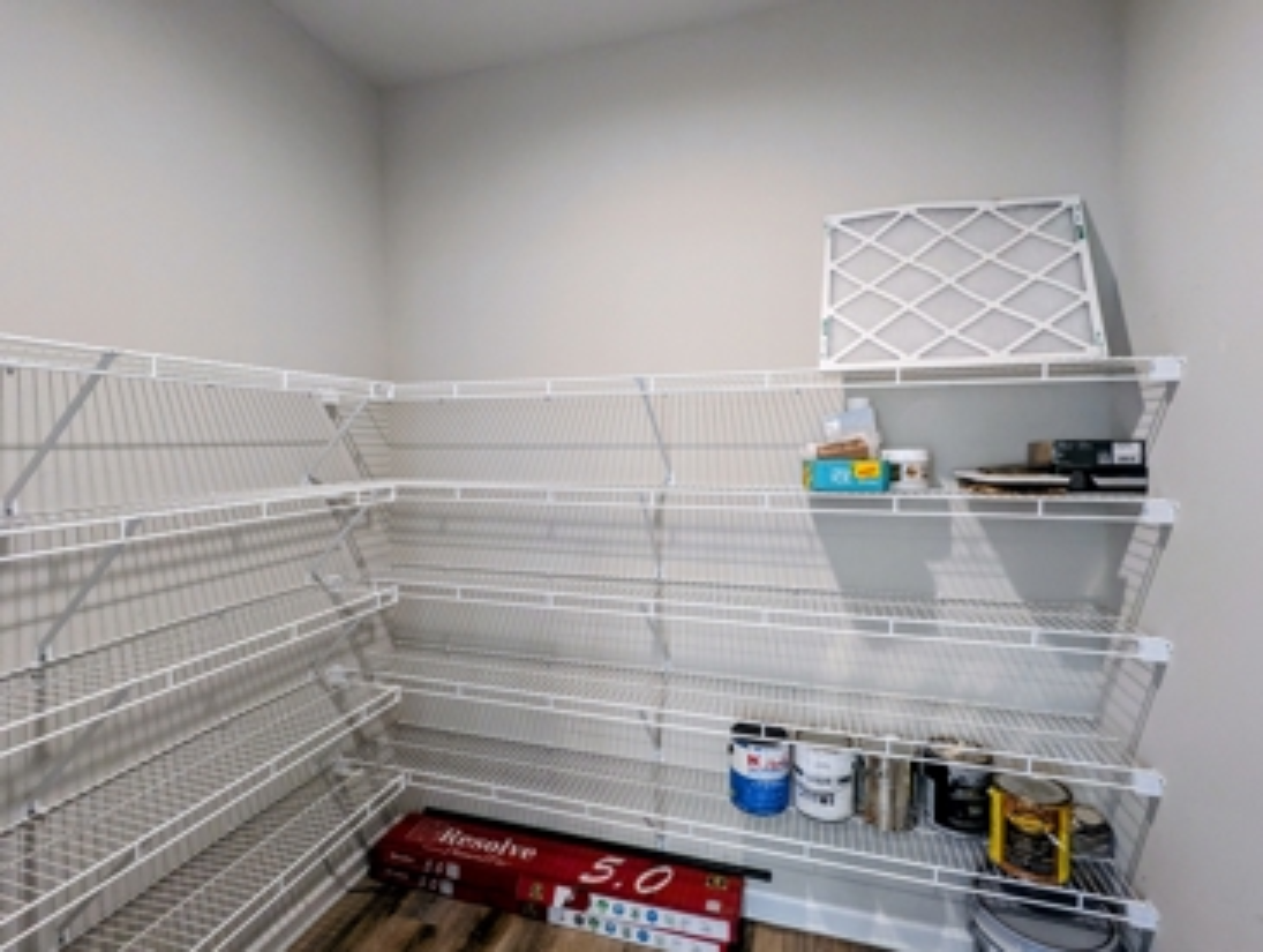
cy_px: 476
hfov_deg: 94.4
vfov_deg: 78.3
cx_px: 632
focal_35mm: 16
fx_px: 585
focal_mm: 2.35
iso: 361
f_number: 2.2
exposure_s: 1/60
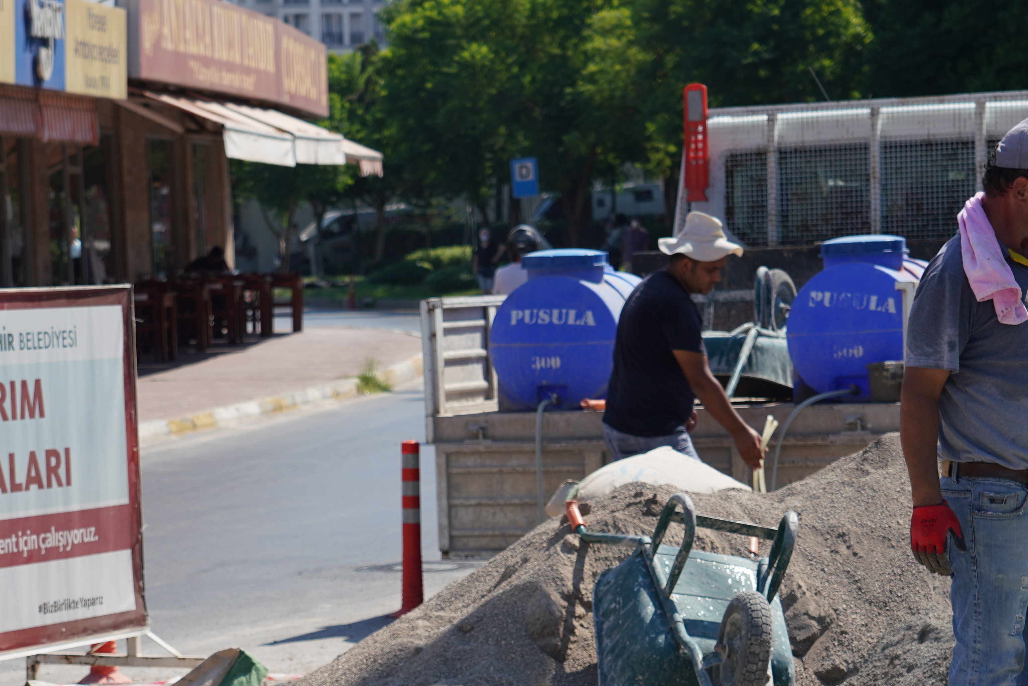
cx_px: 243
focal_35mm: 137
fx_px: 3913
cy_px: 744
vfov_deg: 9.9
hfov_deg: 14.9
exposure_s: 1/800
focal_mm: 53
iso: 100
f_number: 4.5
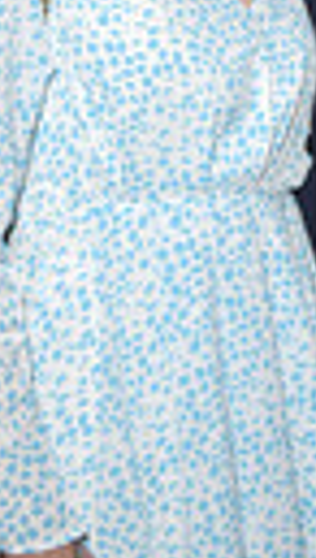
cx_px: 333
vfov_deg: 22.2
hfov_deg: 12.7
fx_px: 1394
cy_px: 69
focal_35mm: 94
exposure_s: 1/200
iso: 1250
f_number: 5.6
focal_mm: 29
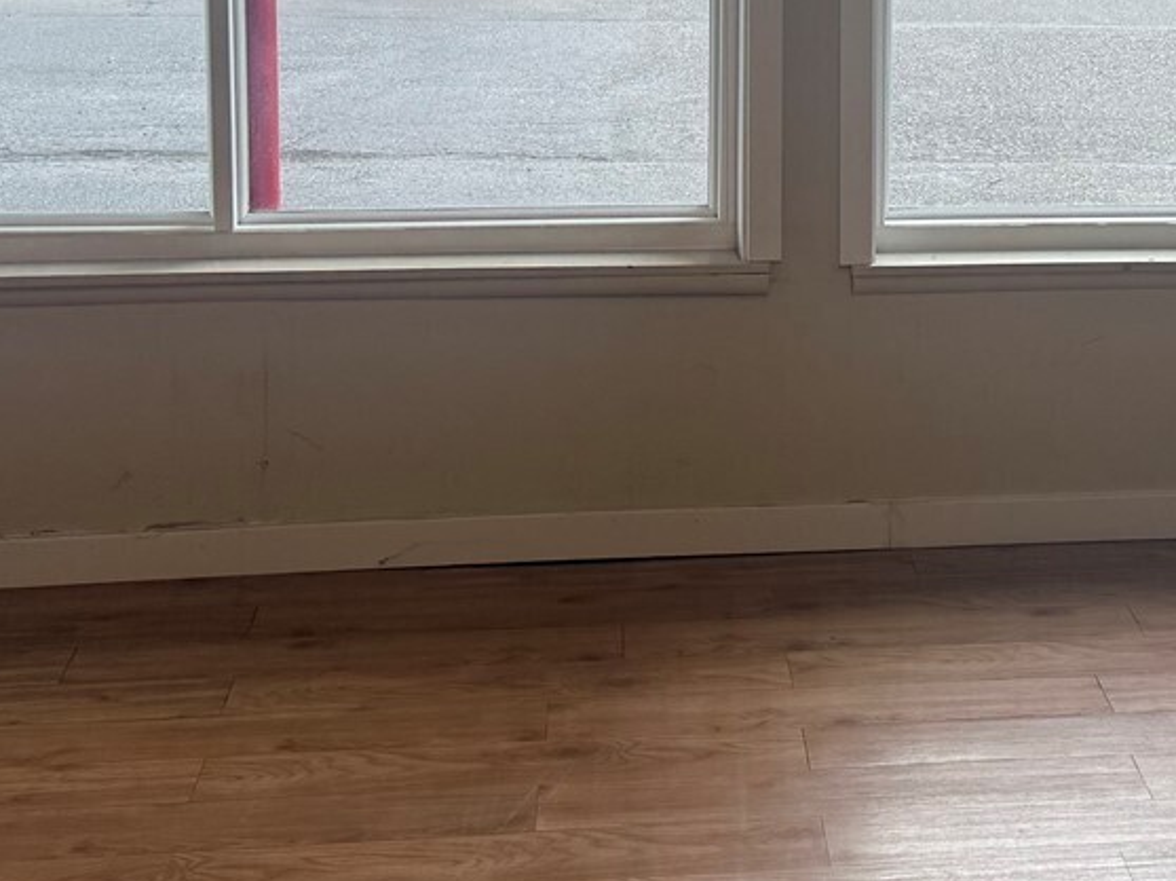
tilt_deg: -7.9
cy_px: 15
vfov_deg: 20.6
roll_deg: -0.4
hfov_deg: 27.6
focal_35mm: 69
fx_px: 2343
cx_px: 946
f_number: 1.78
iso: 80
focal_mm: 6.76
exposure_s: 1/374
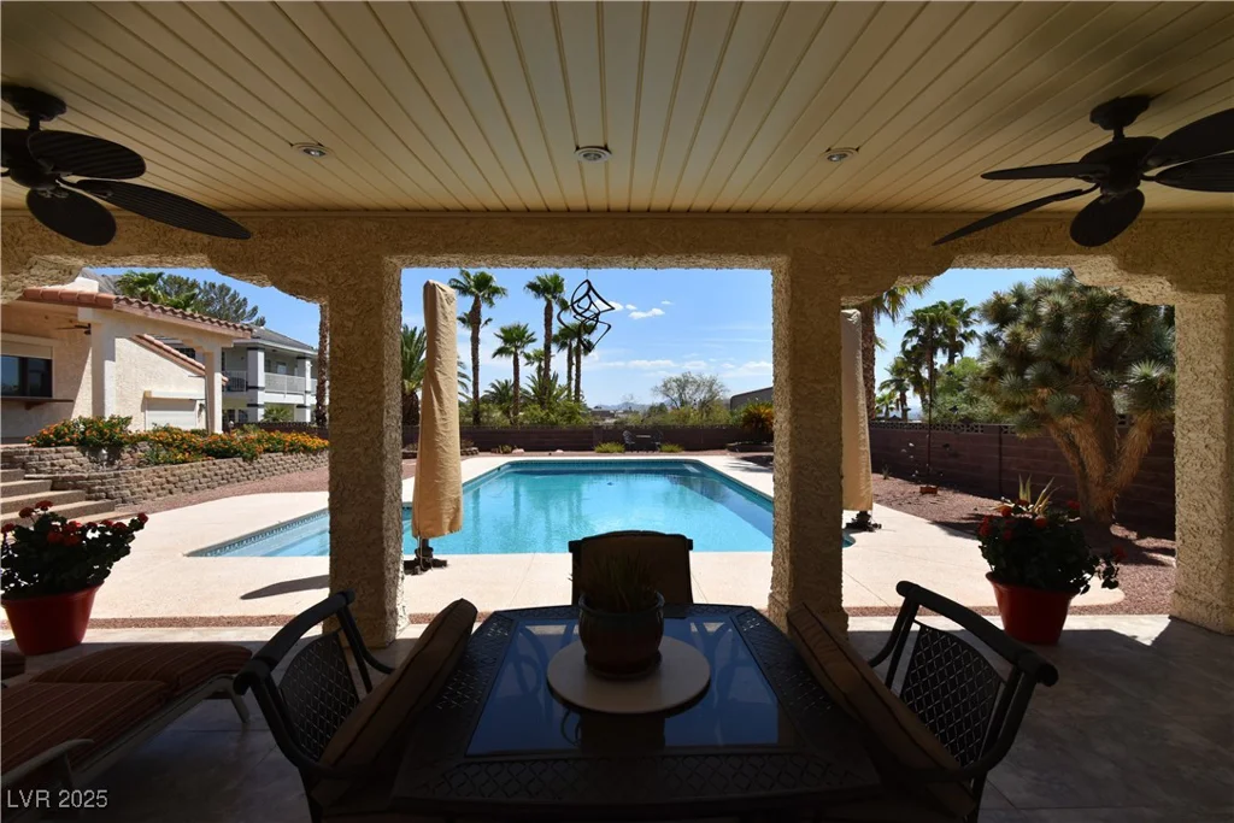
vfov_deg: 77.3
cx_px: 617
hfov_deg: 100.4
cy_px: 412
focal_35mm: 15
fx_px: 514
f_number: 10
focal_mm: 10
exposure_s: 1/400
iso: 200
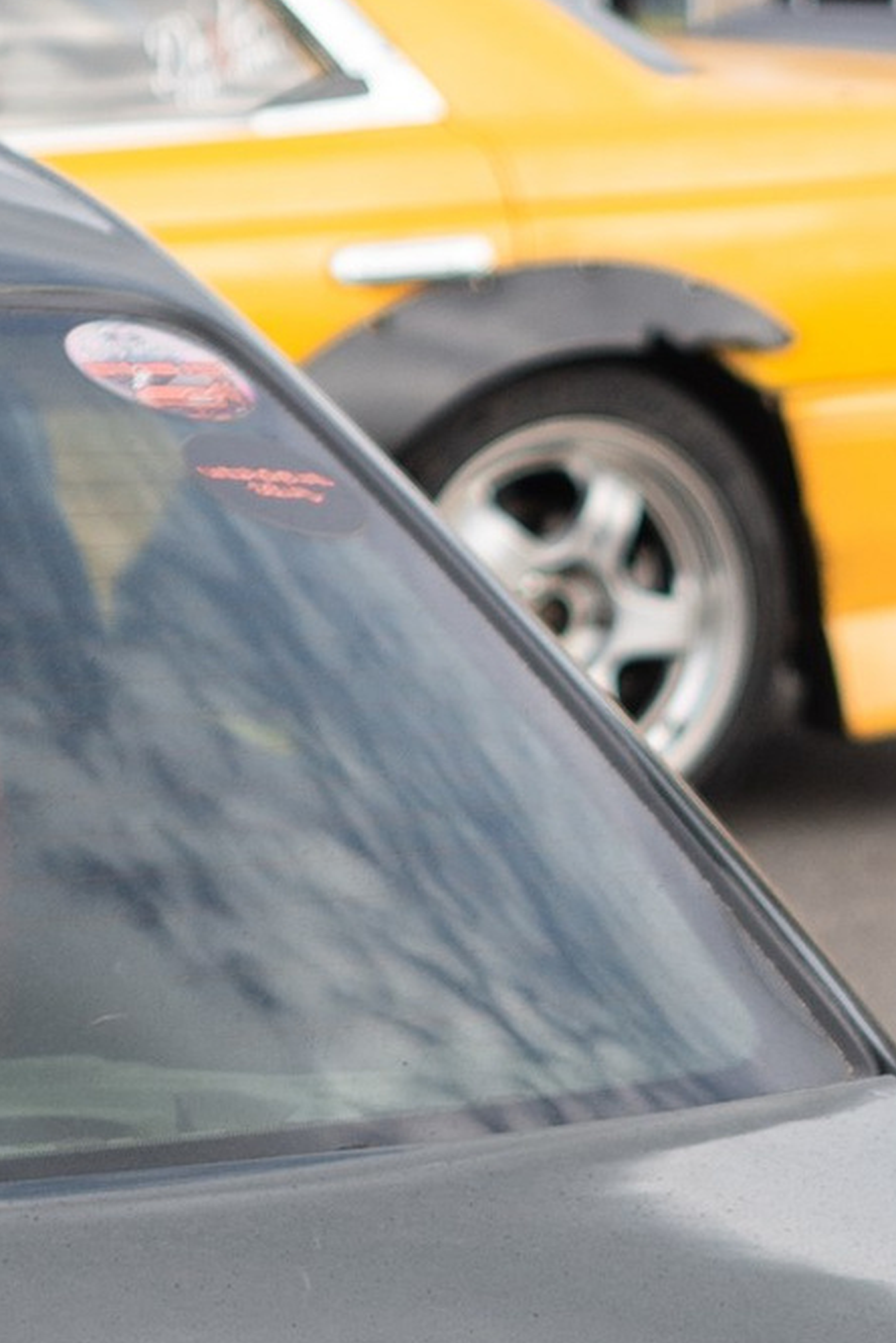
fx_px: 7533
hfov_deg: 6.7
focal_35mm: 202
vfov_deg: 9.9
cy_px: 1945
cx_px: 1267
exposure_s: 1/640
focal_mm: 35
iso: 100
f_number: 2.2
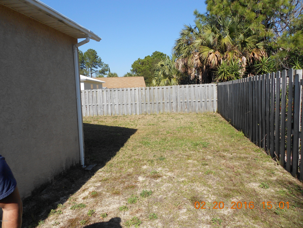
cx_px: 152
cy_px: 114
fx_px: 228
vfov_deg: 53.1
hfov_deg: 67.3
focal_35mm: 26
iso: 80
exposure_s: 1/1000
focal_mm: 4.6
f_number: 3.2
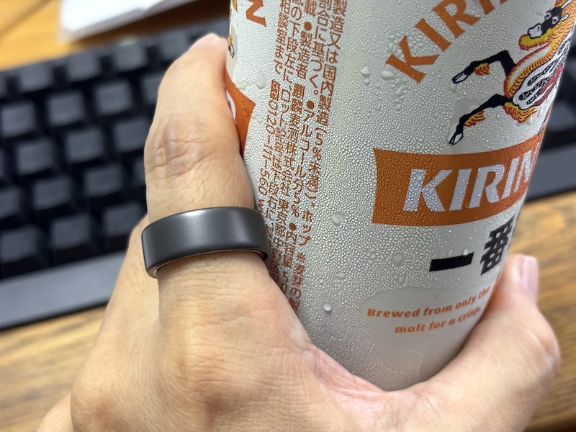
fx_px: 865
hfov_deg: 36.8
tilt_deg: -50.4
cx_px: 288
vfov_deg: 28.0
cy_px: 216
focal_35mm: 52
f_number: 1.6
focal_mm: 5.96
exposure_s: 1/33
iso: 125
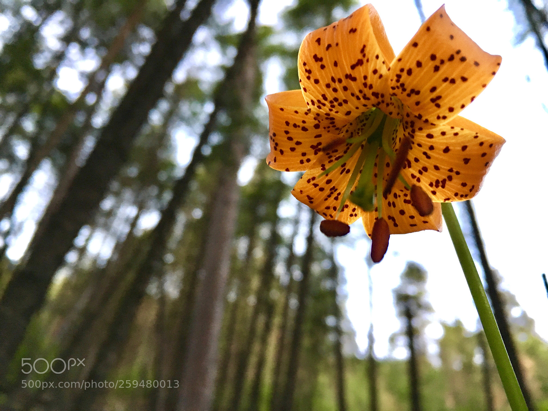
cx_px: 274
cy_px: 206
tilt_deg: +45.3
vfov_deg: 48.2
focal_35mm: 29
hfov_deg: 61.7
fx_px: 459
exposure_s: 1/30
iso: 125
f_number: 2.2
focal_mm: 4.15
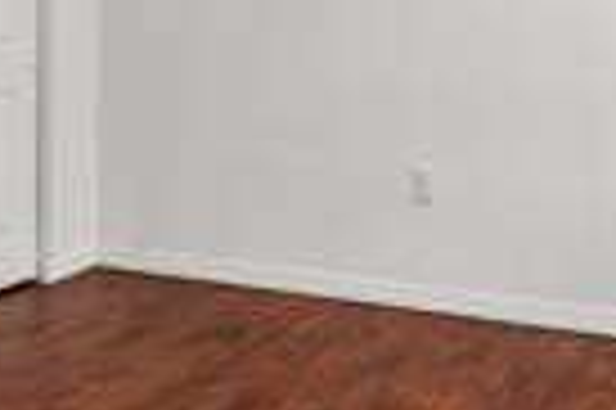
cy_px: -7
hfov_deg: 35.6
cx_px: 360
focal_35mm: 56
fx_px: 957
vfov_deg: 23.1
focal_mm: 16
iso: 400
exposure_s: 1/50
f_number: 8
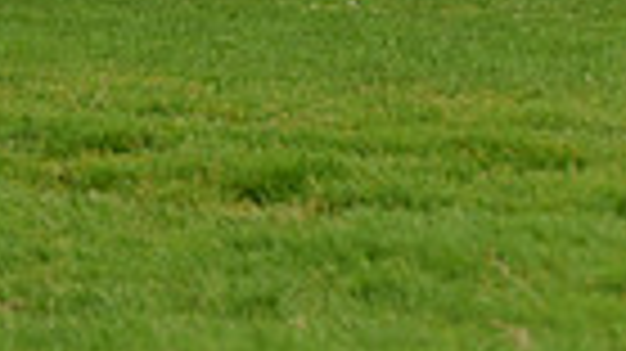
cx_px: -631
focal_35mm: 305
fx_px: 5060
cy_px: -457
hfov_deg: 6.8
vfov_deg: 3.9
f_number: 5.6
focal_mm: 70
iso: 1000
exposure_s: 1/1250
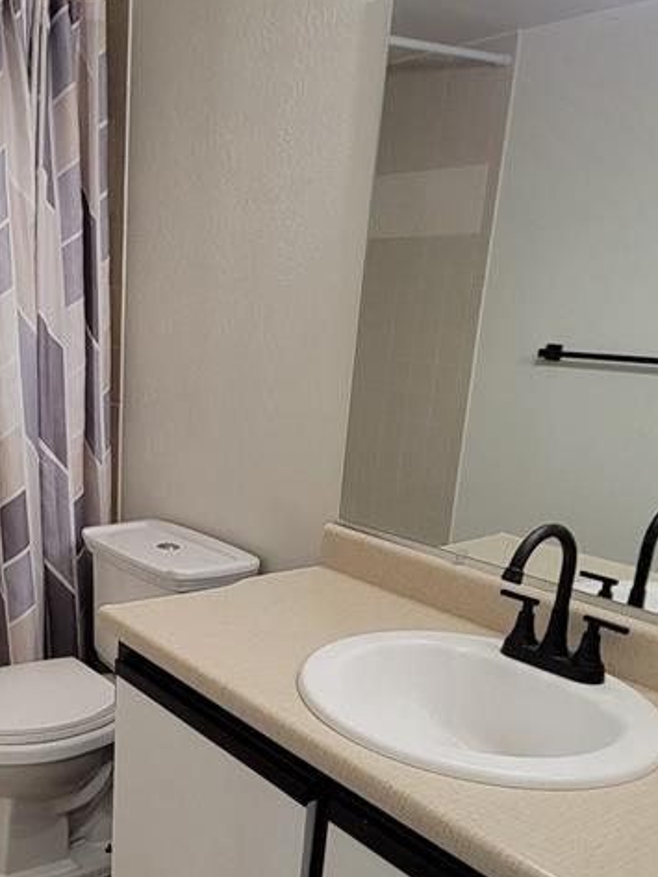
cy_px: 601
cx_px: 133
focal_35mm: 33
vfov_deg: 54.0
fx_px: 836
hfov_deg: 41.2
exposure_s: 1/60
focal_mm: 2.2
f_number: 2.2
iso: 200
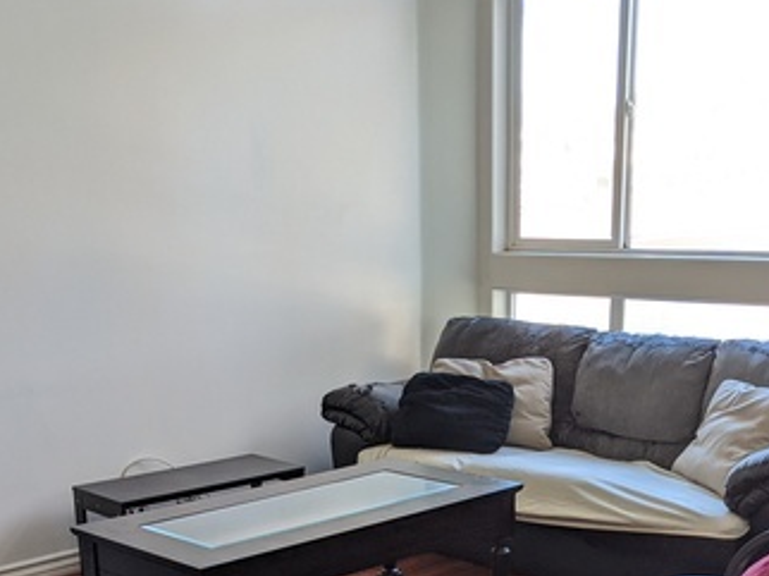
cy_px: 566
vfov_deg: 24.9
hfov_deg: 34.4
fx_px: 1243
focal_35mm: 56
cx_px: 390
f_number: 1.73
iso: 66
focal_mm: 4.38
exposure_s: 1/49.5
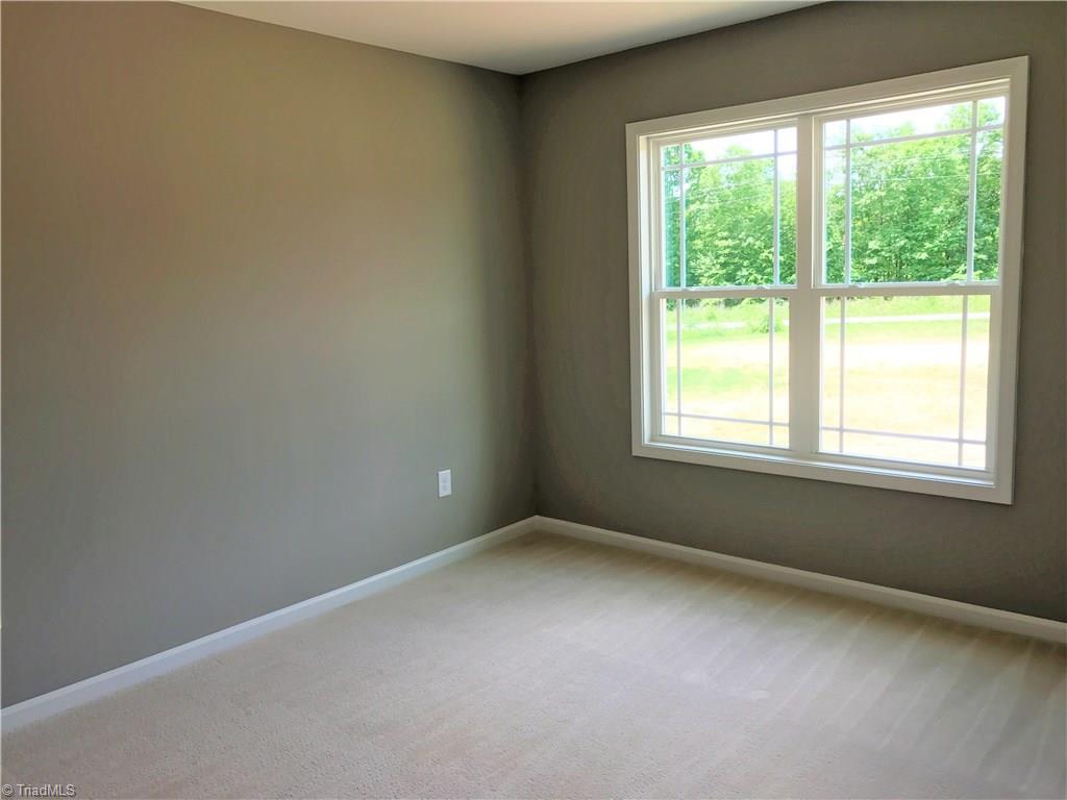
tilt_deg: -10.1
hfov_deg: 63.4
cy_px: 400
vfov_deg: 49.7
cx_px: 534
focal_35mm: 28
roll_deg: +1.5
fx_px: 863
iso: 20
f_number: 1.8
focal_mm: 3.99
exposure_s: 1/120
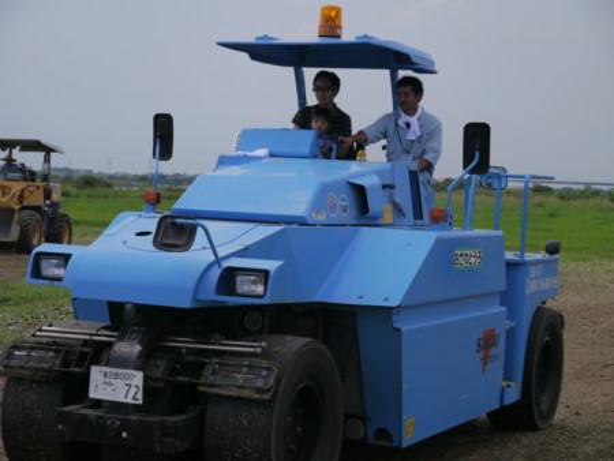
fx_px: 1491
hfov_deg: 23.3
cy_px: 230
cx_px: 307
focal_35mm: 84
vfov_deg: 17.6
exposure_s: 1/500
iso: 160
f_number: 10
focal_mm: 42
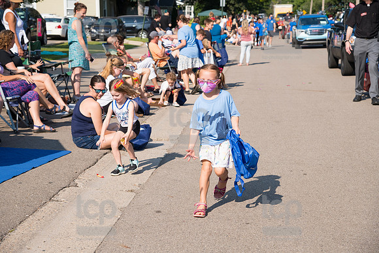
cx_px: 190
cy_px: 126
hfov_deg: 27.0
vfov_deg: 18.2
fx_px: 790
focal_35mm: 75
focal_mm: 75
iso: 320
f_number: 6.3
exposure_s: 1/800
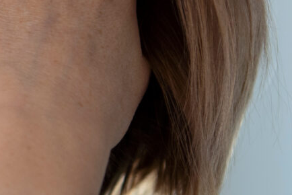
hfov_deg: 2.7
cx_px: -353
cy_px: 160
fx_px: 6225
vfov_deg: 1.8
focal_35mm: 767
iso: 180
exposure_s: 1/50
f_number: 2.8
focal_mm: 130
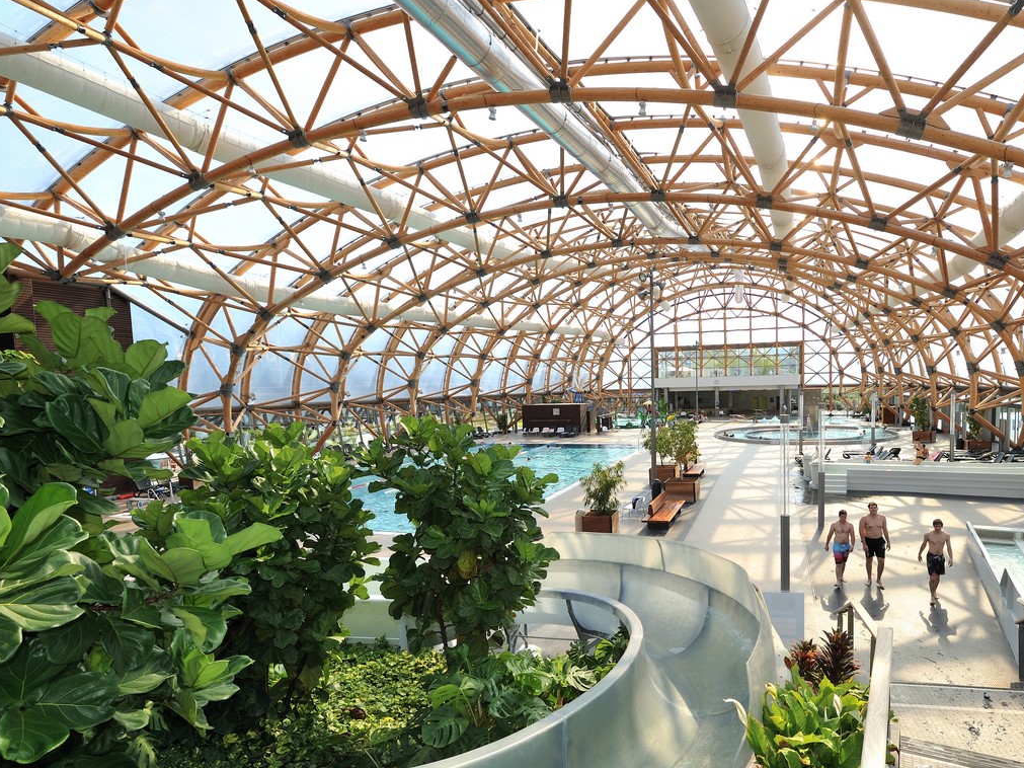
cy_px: 438
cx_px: 614
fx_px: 532
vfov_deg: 71.2
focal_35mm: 18
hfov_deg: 86.7
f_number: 8
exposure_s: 1/200
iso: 200
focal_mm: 14
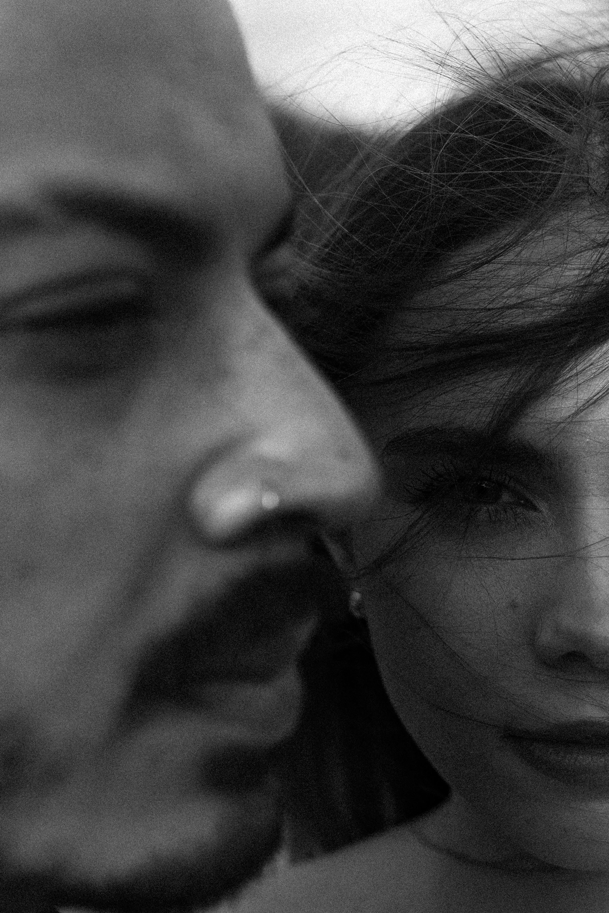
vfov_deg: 27.7
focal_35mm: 73
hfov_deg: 18.3
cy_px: 455
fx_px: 1856
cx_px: 571
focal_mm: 30
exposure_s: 1/1250
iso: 100
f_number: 2.8
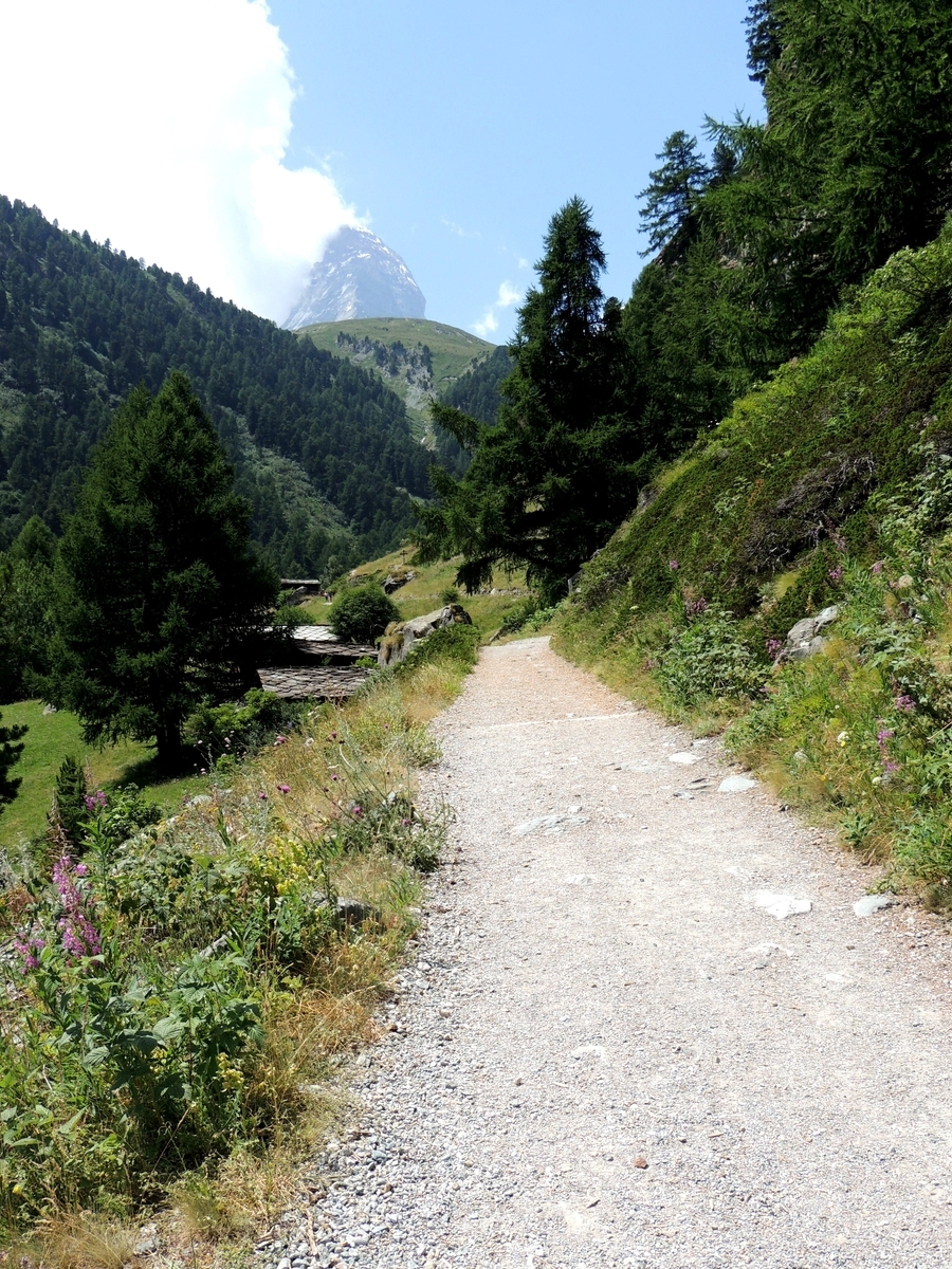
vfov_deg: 46.8
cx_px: 476
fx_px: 1467
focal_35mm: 40
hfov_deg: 36.0
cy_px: 634
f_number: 3.3
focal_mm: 7.1
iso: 100
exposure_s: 1/1250
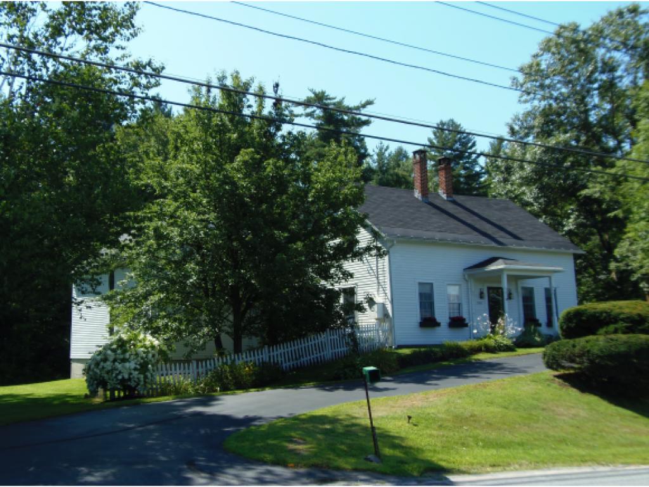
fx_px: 657
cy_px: 244
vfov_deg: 40.7
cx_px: 324
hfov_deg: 52.6
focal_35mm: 35
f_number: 3.4
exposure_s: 1/400
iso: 64
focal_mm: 6.5
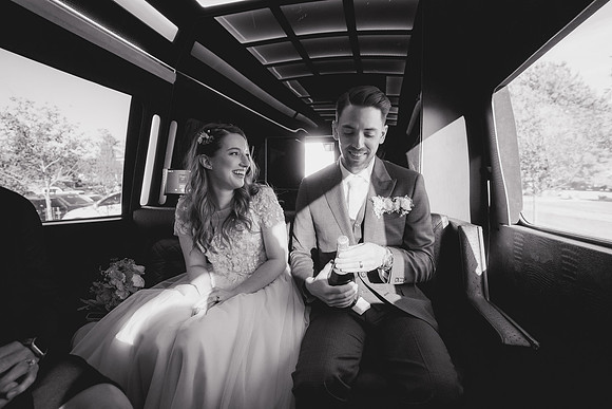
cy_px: 204
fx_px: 313
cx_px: 306
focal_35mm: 18
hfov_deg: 88.8
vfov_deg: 66.3
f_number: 2.8
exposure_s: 1/250
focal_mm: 18
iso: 3200
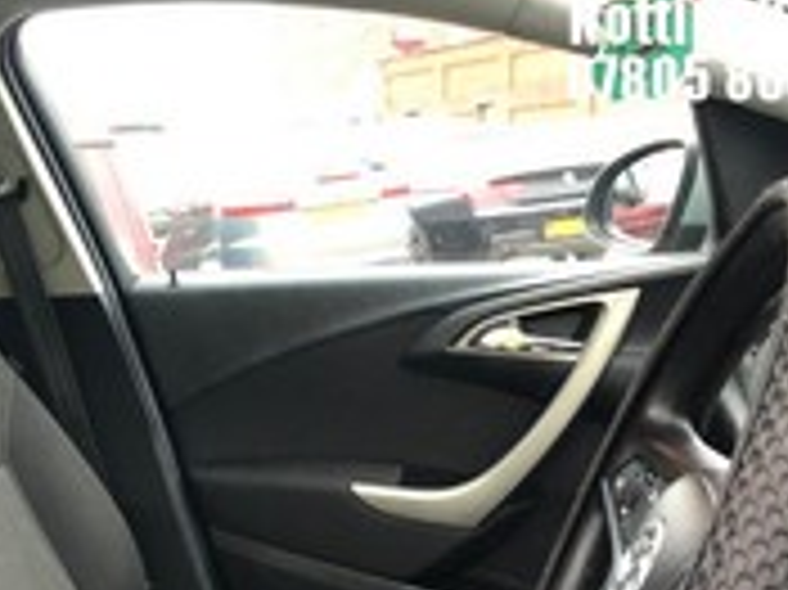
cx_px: 104
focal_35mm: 56
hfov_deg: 32.9
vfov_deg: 24.9
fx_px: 1274
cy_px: 581
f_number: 1.8
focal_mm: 4
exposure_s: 1/15
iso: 80
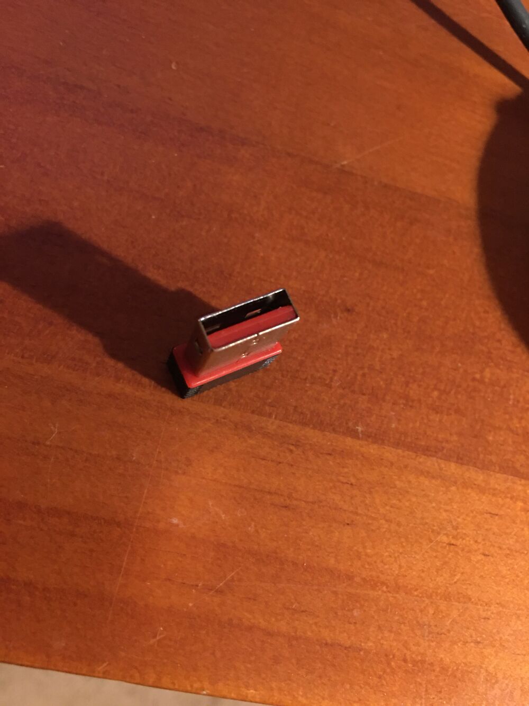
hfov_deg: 48.2
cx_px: 264
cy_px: 353
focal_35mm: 29
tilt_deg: -67.8
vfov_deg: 61.7
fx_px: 591
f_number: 2.2
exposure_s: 1/4
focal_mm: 4.15
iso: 160
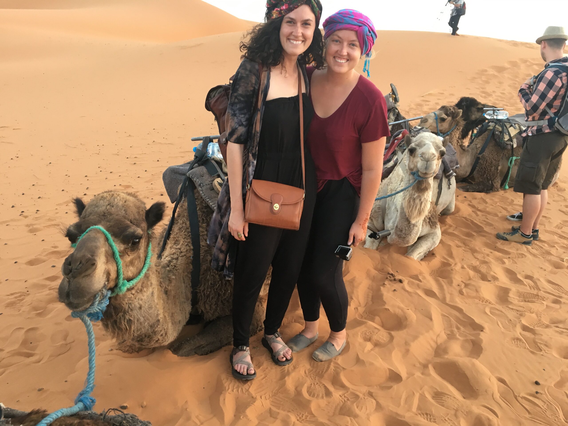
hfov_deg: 61.7
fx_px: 476
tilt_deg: -20.0
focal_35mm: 29
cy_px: 213
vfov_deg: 48.2
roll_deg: -3.4
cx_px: 284
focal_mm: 4.15
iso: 80
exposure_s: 1/33
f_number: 2.2
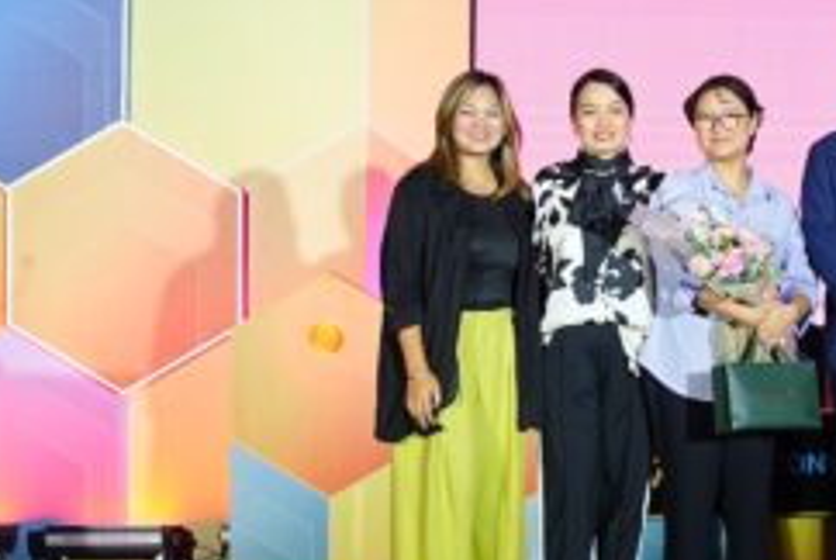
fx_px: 2418
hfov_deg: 18.9
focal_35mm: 104
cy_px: 187
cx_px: 912
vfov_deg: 13.2
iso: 1000
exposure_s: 1/250
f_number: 2.8
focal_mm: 28
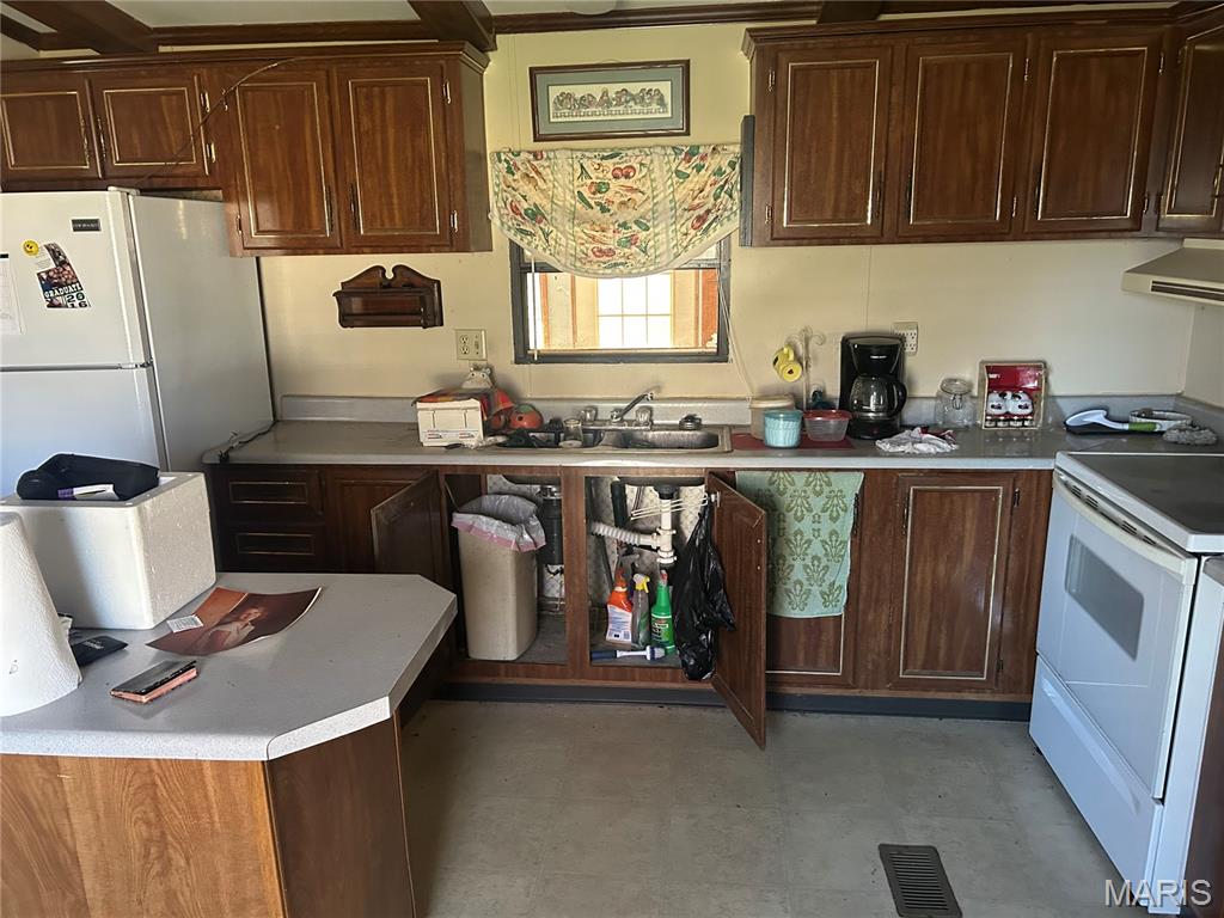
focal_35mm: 26
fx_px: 919
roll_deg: +1.3
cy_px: 459
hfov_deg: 67.3
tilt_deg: -14.3
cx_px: 612
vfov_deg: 53.1
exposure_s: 1/60
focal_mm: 5.7
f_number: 1.5
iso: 400
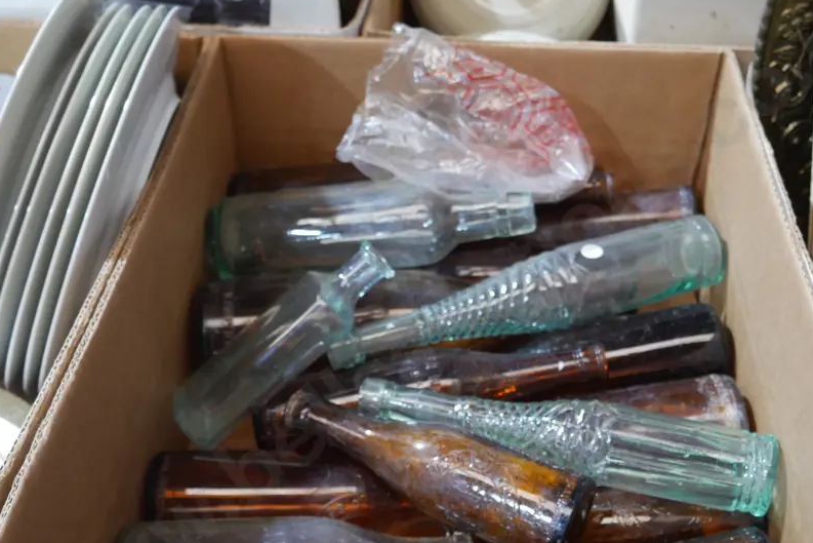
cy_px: 319
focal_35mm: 43
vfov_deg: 31.1
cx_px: 462
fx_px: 971
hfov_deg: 45.3
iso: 1000
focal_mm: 16
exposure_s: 1/60
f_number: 3.6
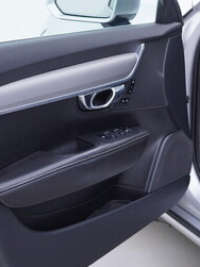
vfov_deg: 25.6
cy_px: 109
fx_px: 586
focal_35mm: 76
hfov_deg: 18.5
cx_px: 232
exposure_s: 1/50
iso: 125
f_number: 3.2
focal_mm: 24
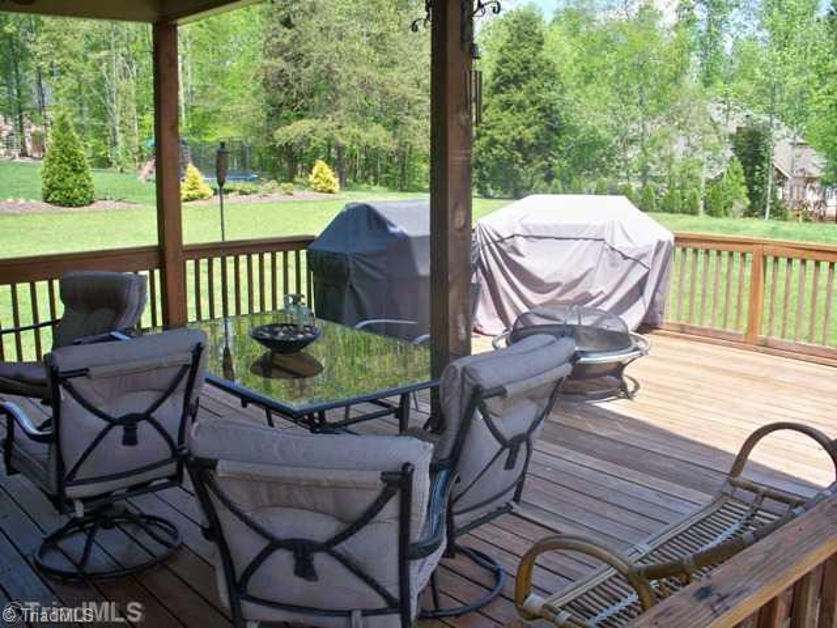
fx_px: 846
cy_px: 314
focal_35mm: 35
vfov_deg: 40.7
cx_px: 418
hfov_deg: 52.6
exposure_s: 1/400
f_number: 2.8
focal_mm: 7.54
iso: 80
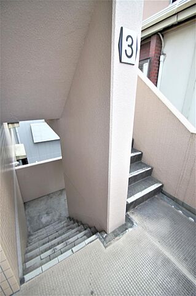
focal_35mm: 15
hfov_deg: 77.2
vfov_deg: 100.4
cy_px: 148
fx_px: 123
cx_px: 98
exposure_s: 1/40
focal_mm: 10
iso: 100
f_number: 4
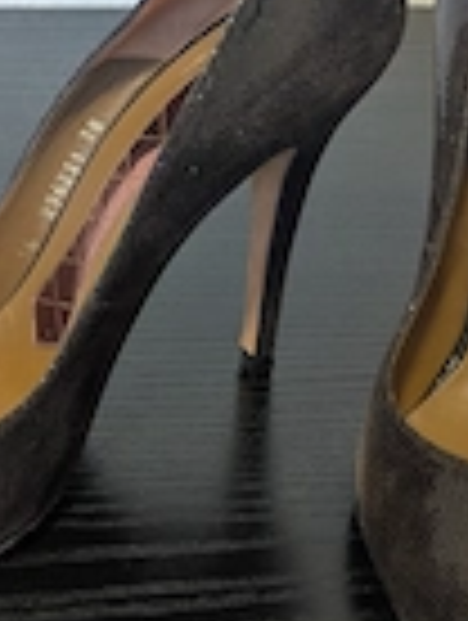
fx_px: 1240
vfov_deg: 28.0
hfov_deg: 21.2
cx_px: 122
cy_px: 216
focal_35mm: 69
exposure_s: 1/25
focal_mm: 6.81
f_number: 1.85
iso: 144
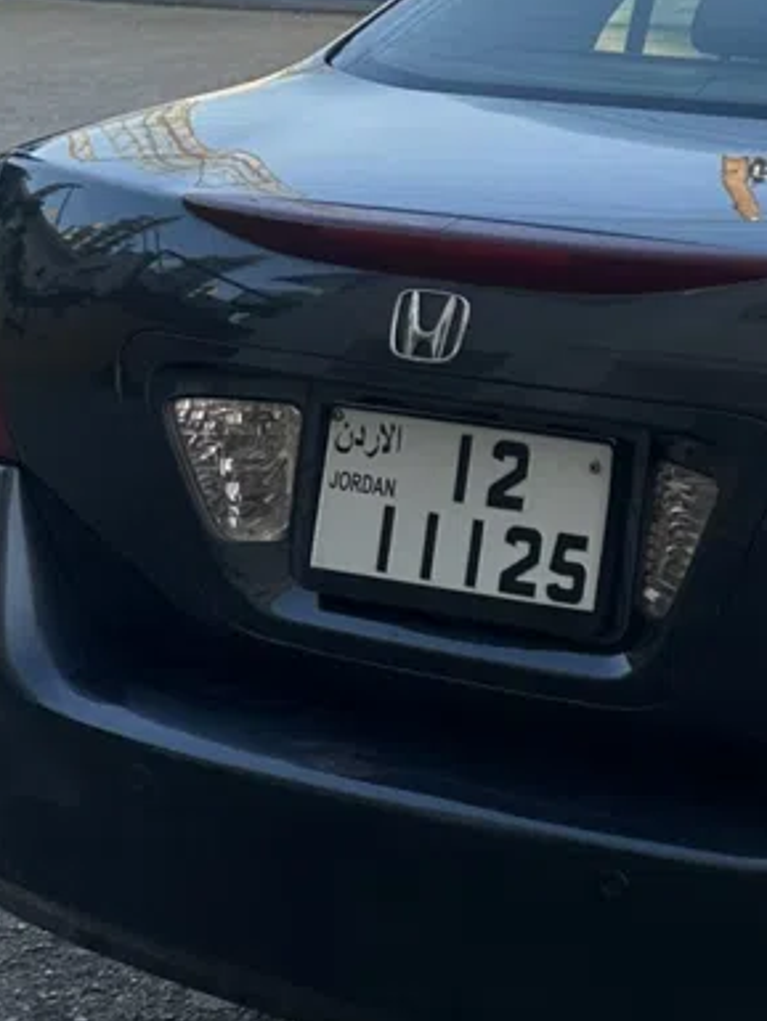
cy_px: 378
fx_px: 2510
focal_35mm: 85
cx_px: 1014
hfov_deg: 16.4
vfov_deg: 23.0
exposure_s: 1/1664
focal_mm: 6.86
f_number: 1.78
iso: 80
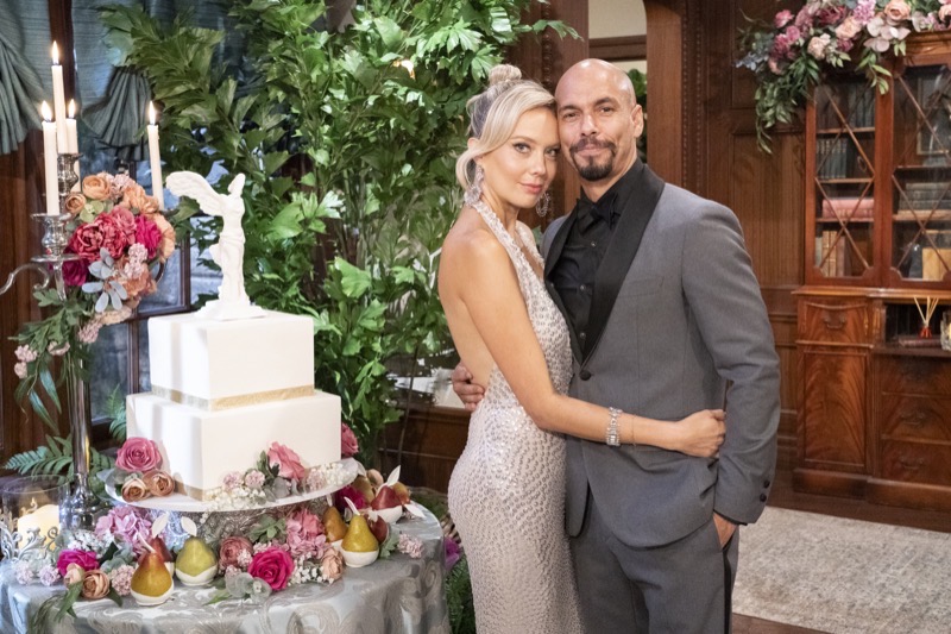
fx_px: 1056
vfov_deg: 33.4
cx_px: 476
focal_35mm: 40
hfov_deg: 48.5
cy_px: 317
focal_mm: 40
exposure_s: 1/200
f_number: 5.6
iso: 12800
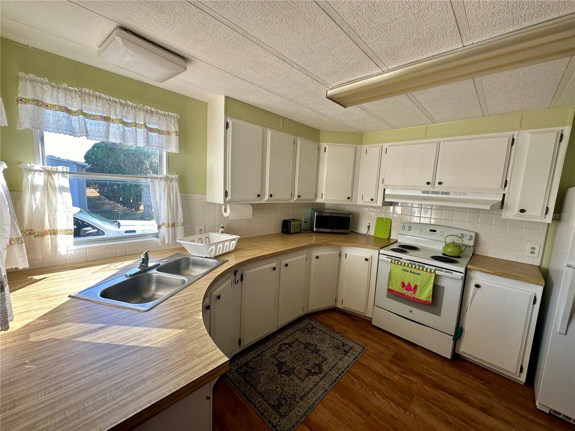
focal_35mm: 14
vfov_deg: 85.7
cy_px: 216
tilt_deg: -6.0
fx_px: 233
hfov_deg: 102.1
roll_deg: -2.2
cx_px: 288
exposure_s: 1/115
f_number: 2.2
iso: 40
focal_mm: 2.22
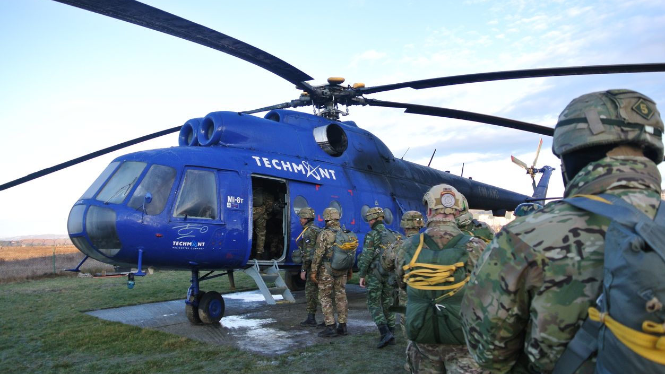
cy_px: 186
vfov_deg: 39.0
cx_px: 331
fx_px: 529
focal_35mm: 30
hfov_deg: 64.3
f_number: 3.5
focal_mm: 10.7
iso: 100
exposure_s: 1/160
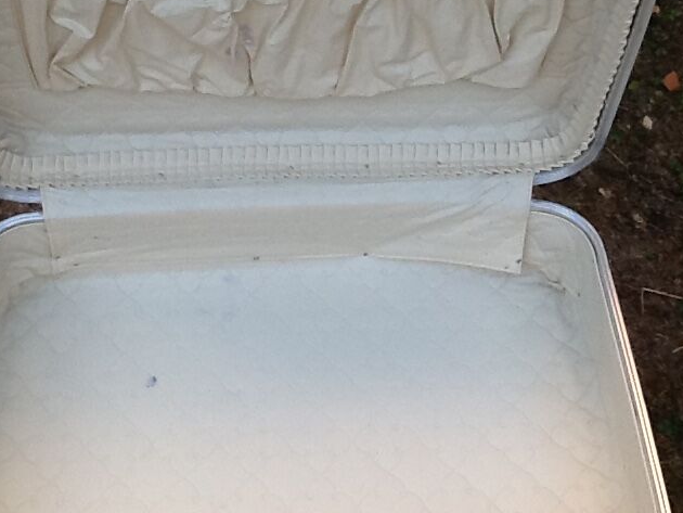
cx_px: 306
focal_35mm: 67
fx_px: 1322
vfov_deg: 21.8
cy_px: 140
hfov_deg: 28.9
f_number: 2.4
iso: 40
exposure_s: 1/187
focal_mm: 2.03
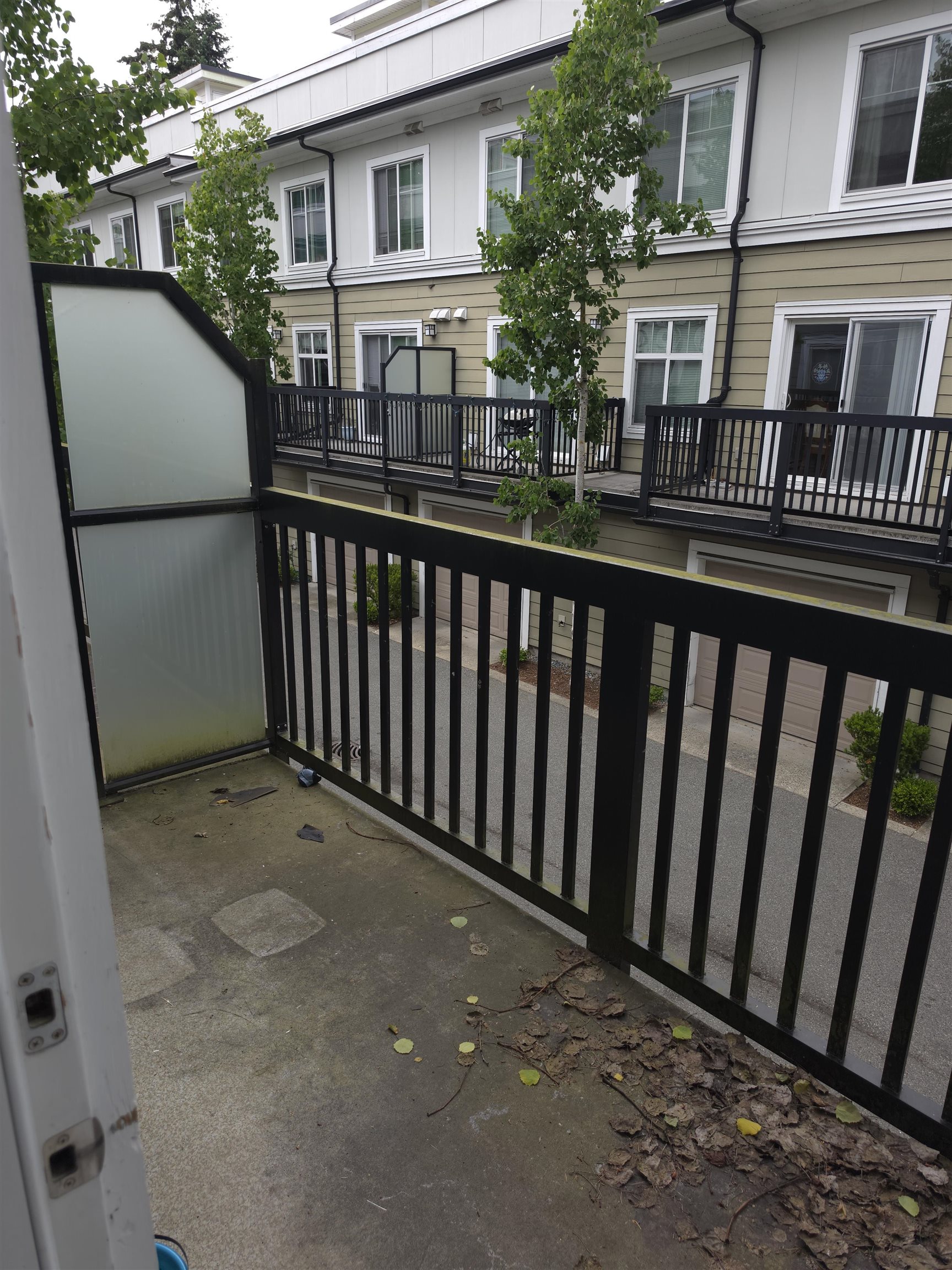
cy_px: 635
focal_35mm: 23
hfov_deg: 58.9
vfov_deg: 73.9
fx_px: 843
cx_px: 476
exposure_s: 1/180
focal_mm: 6.5
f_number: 1.4
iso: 10
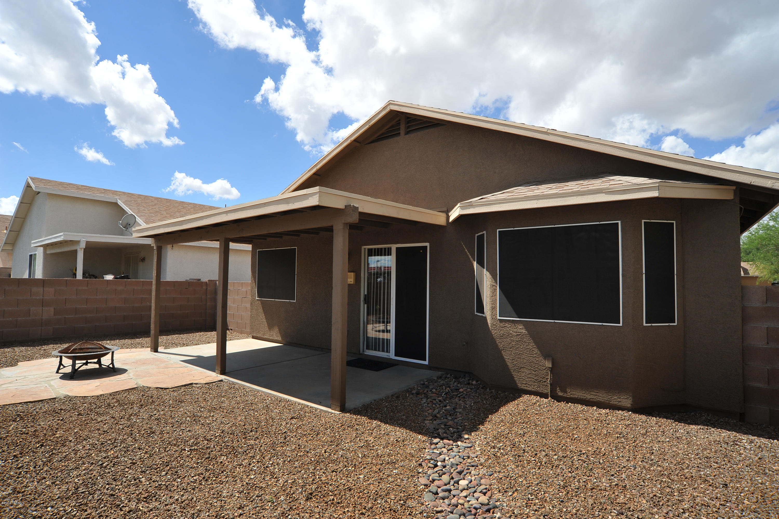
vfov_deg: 67.3
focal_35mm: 18
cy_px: 260
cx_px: 390
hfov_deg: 90.0
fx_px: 389
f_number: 14
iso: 320
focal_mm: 18
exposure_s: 1/250
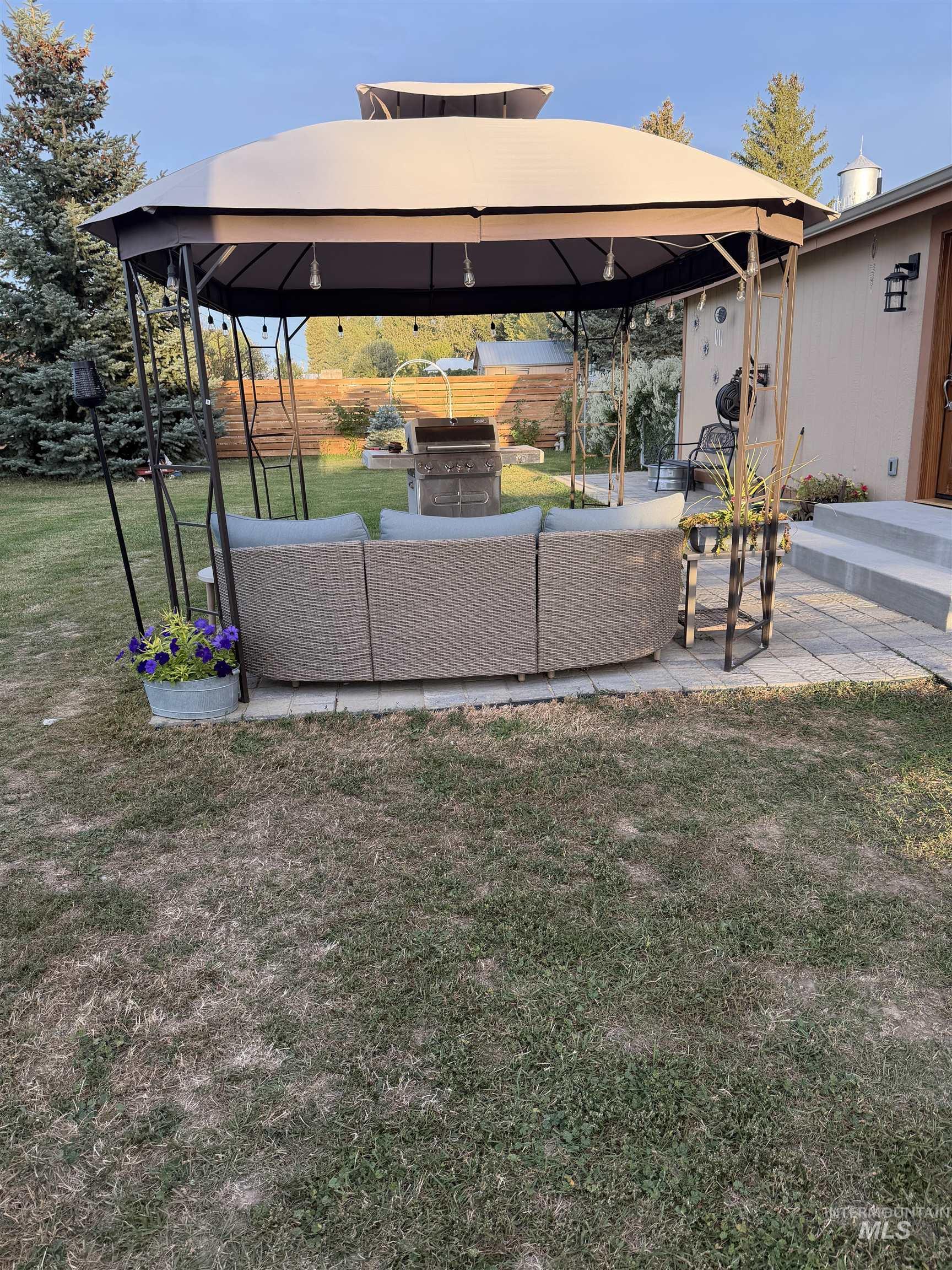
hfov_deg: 56.8
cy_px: 635
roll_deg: +2.3
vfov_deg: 71.6
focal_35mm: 24
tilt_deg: -14.9
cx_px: 476
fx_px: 880
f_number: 1.78
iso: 100
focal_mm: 6.76
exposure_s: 1/532
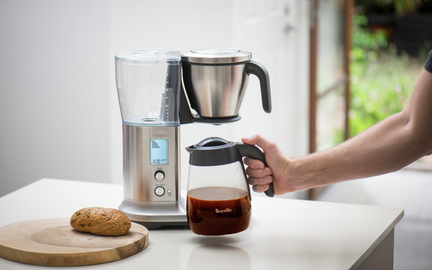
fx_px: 1272
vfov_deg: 12.1
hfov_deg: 19.3
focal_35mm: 108
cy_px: 128
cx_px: 215
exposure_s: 1/250
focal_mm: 105
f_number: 3.2
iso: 100
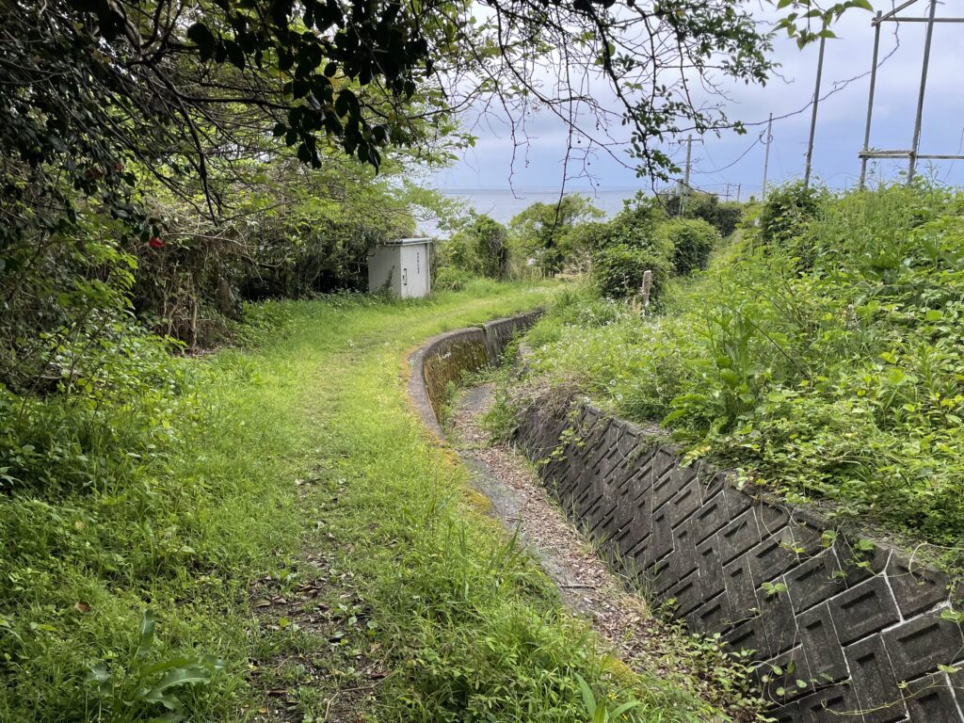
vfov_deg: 53.1
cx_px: 482
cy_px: 362
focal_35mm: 26
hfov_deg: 67.3
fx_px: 724
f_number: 1.6
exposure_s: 1/1453
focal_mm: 4.2
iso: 32
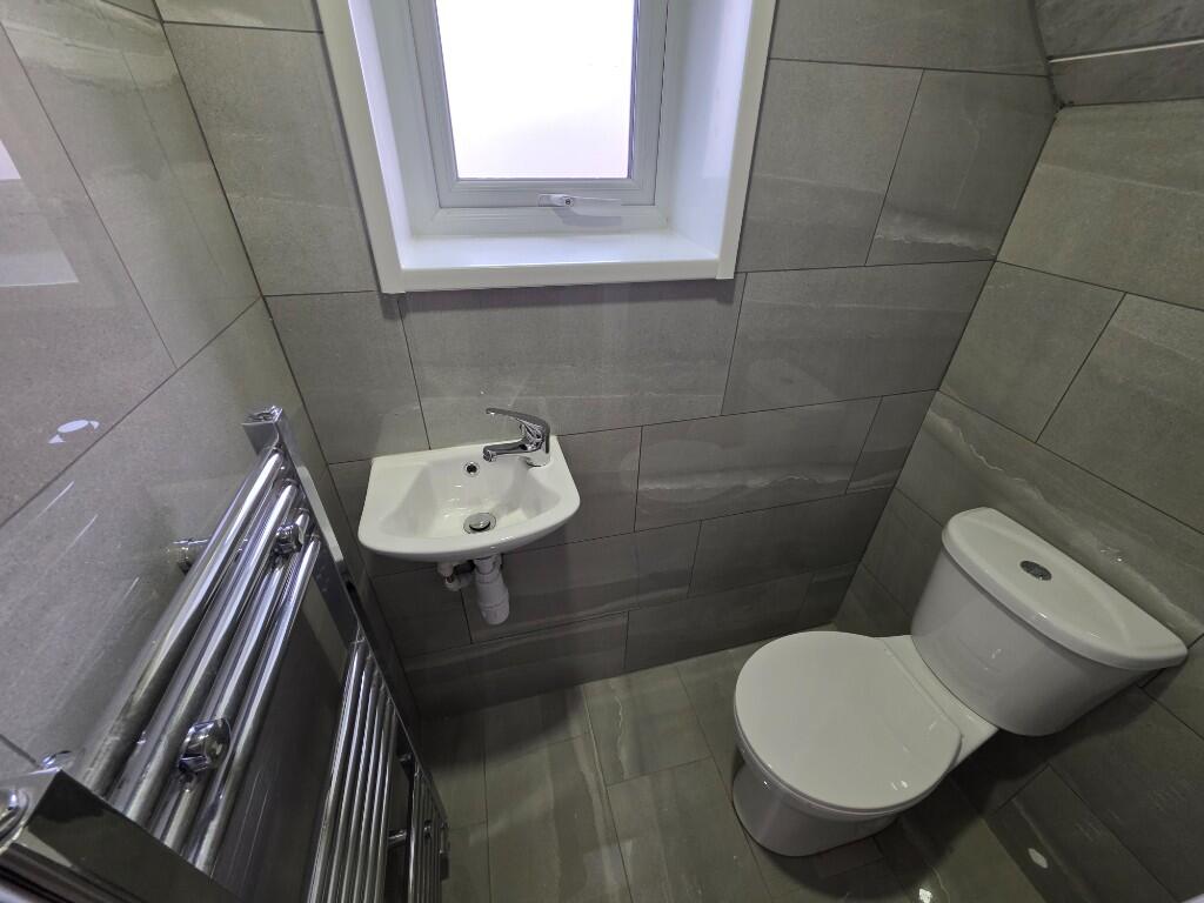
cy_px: 452
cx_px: 602
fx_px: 452
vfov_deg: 89.9
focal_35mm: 13
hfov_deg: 106.2
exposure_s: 1/50
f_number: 1.9
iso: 160
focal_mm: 2.2
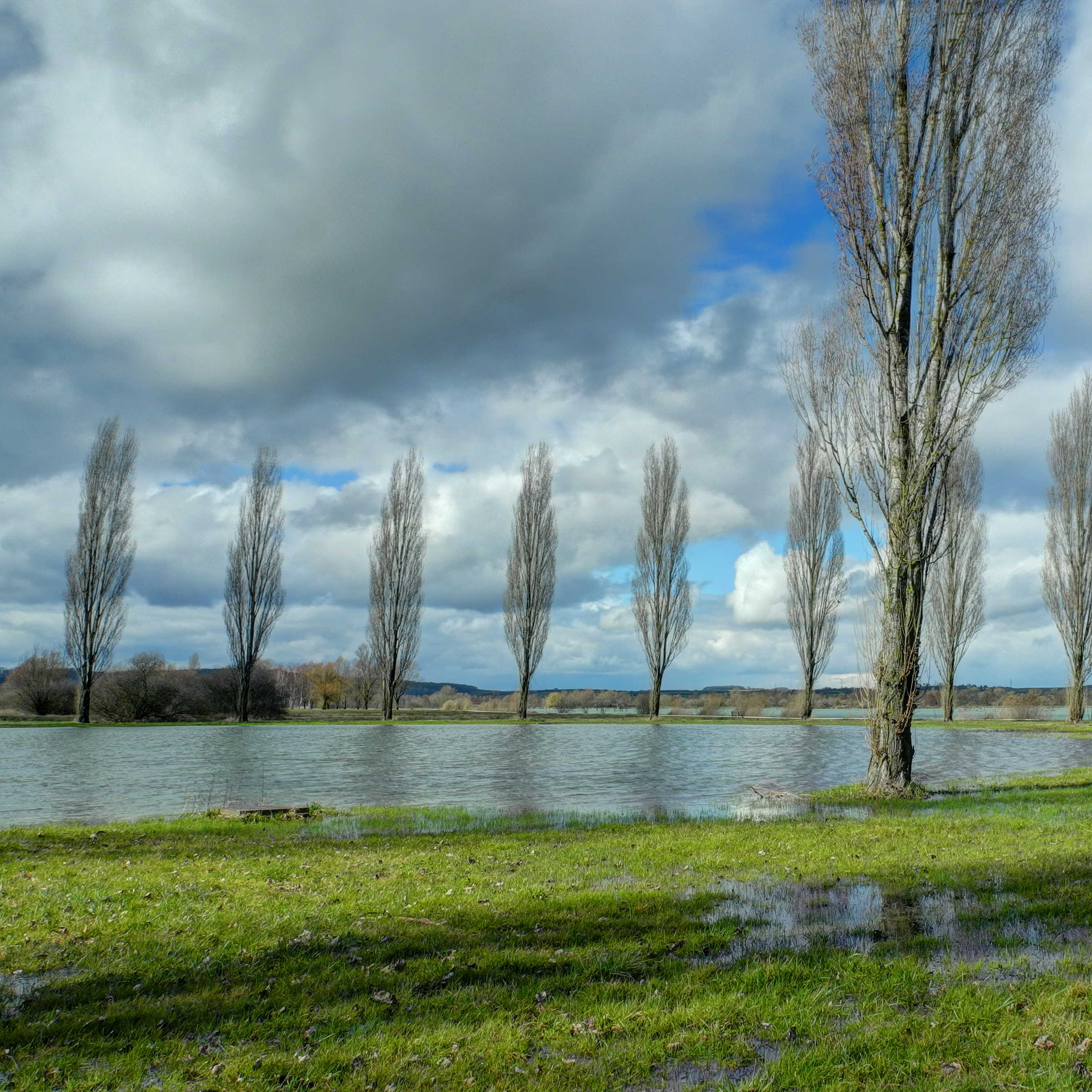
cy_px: 554
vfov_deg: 48.4
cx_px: 723
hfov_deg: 47.7
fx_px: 1213
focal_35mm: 34
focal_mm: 6
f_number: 6.3
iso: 100
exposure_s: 1/500
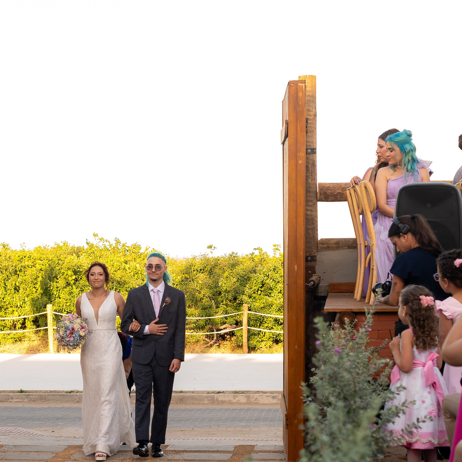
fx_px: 1465
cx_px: 136
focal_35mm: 97
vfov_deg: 17.9
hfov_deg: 17.9
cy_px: 317
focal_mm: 50
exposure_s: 1/320
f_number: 3.2
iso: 250
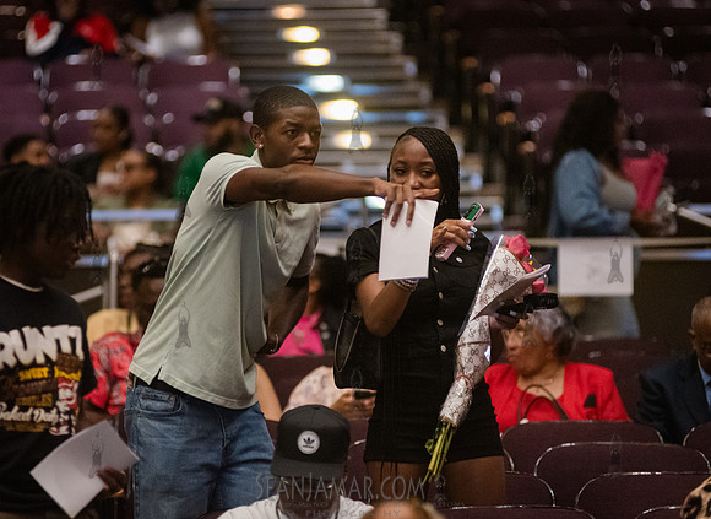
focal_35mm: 242
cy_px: 213
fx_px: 4927
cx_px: 302
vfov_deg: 6.0
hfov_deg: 8.3
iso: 8000
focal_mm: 185
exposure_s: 1/125
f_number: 2.8
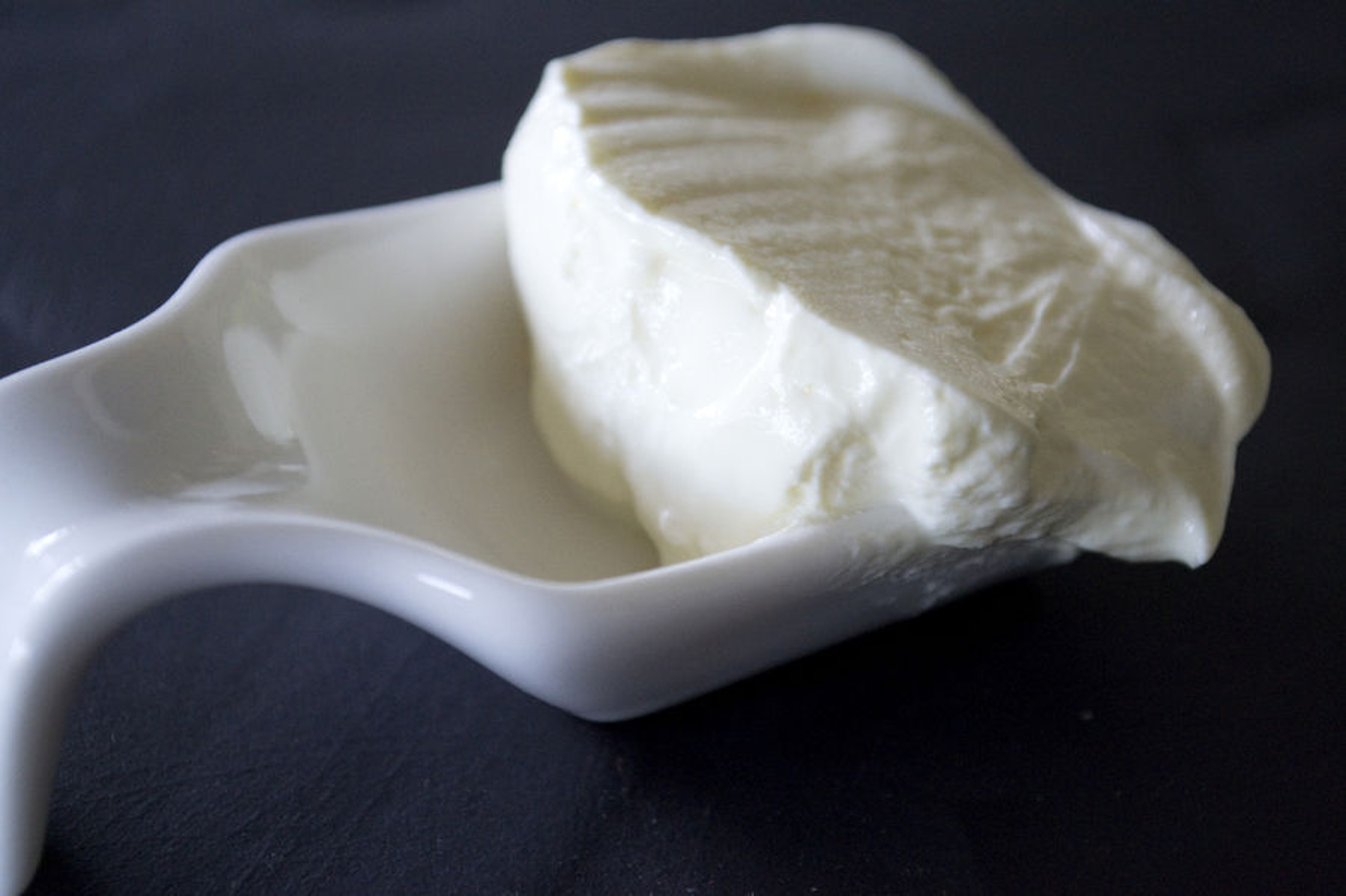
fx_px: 3083
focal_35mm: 82
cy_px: 448
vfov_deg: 16.5
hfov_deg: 24.6
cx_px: 673
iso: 1600
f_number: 5.6
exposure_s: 1/60
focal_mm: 55
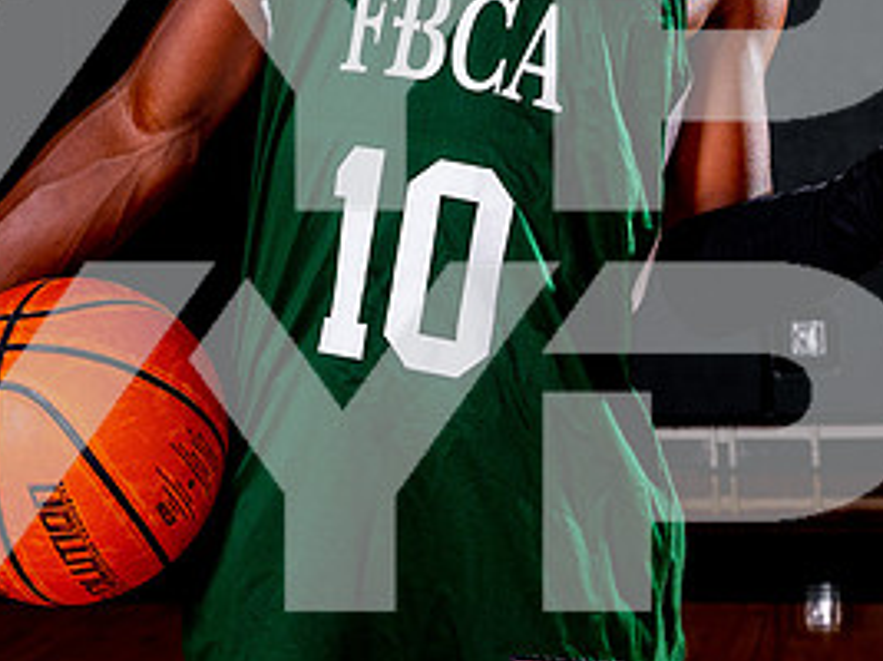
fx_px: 2193
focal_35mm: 86
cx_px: 462
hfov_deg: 22.8
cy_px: 20
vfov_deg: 16.8
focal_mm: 40
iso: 100
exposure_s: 1/125
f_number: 8
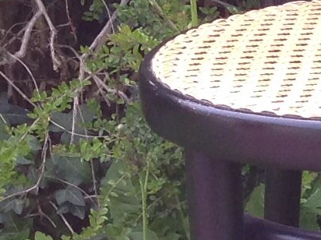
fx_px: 2038
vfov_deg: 6.7
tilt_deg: -17.7
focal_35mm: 220
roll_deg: -1.1
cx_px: 839
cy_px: 23
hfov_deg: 8.1
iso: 50
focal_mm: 4.28
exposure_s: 1/291
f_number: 2.4
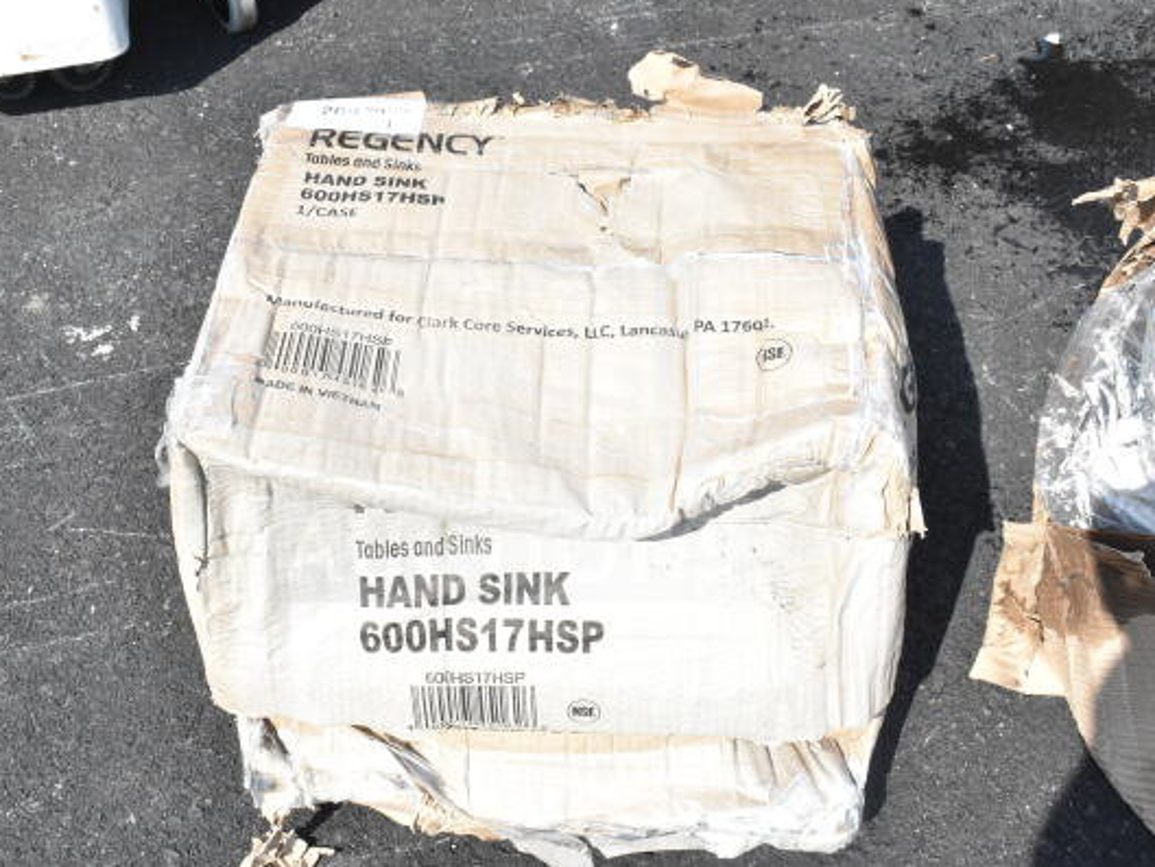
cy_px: 429
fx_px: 1387
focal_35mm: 42
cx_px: 511
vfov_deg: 34.7
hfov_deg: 45.1
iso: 1600
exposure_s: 1/800
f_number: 14
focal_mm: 25
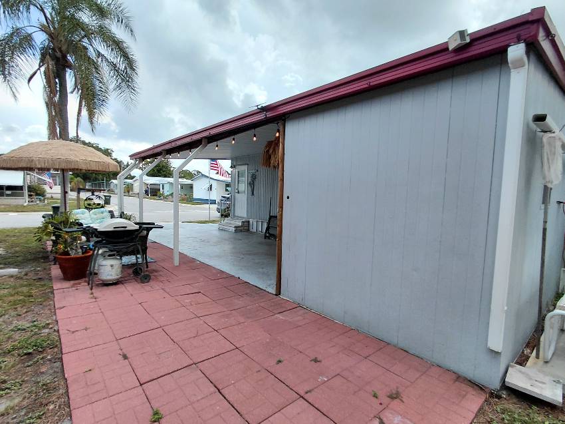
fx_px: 261
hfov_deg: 94.5
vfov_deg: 78.1
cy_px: 212
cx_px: 282
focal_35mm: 16
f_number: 2.2
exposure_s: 1/1250
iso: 40
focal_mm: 1.64
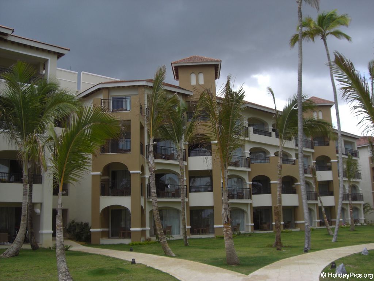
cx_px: 187
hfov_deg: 49.0
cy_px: 140
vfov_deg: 37.7
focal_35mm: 38
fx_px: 411
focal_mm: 6.2
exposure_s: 1/800
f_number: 2.7
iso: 64
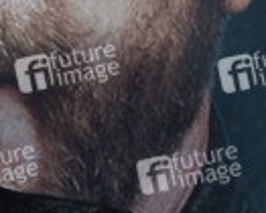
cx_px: 13
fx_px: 2931
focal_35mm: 372
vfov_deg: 4.2
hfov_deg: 5.2
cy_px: 221
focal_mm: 115
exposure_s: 1/100
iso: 1250
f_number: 6.3
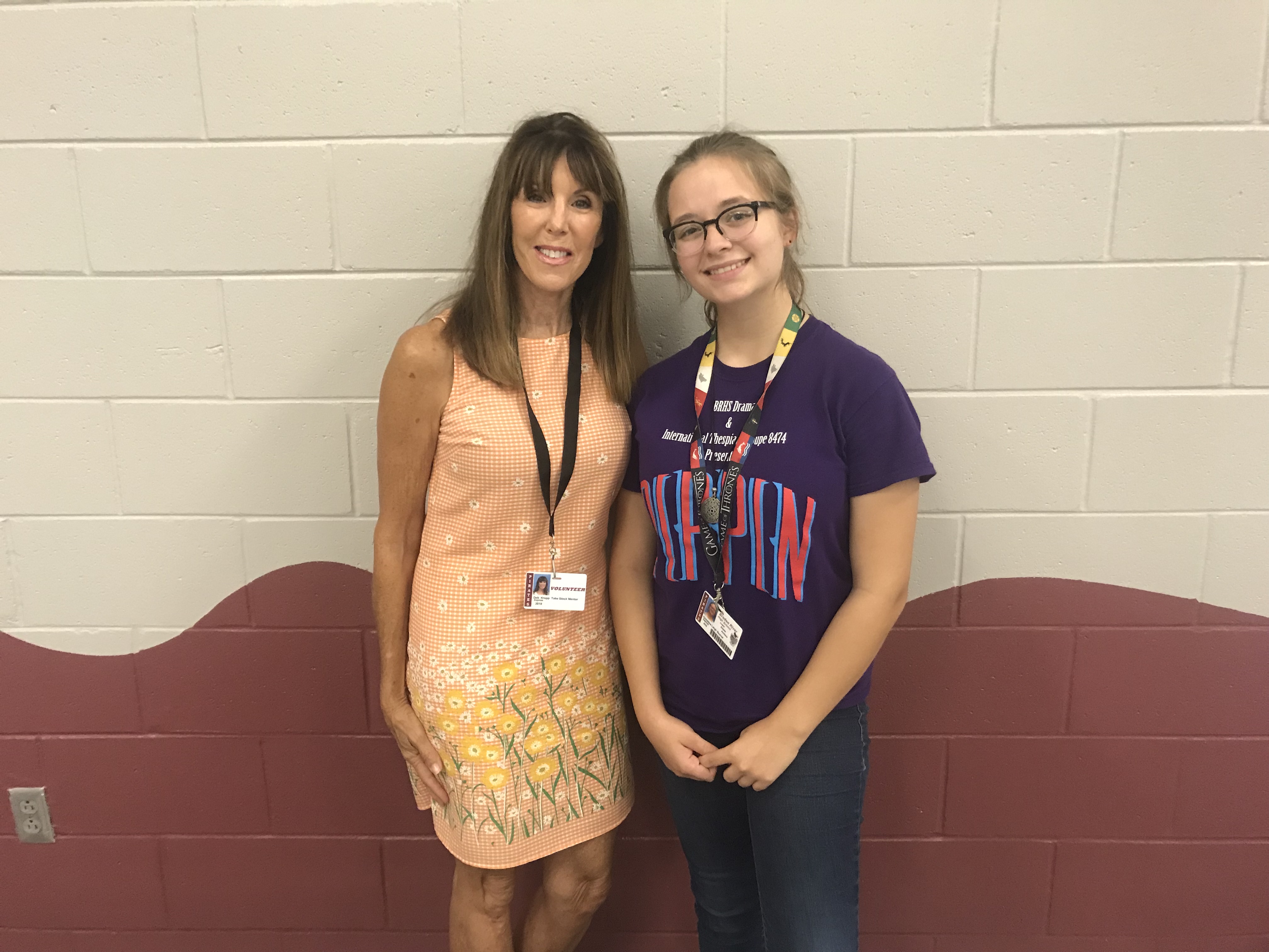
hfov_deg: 63.4
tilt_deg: -13.1
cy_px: 476
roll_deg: +0.8
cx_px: 634
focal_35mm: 28
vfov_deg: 49.7
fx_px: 1026
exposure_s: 1/15
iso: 80
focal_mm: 3.99
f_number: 1.8
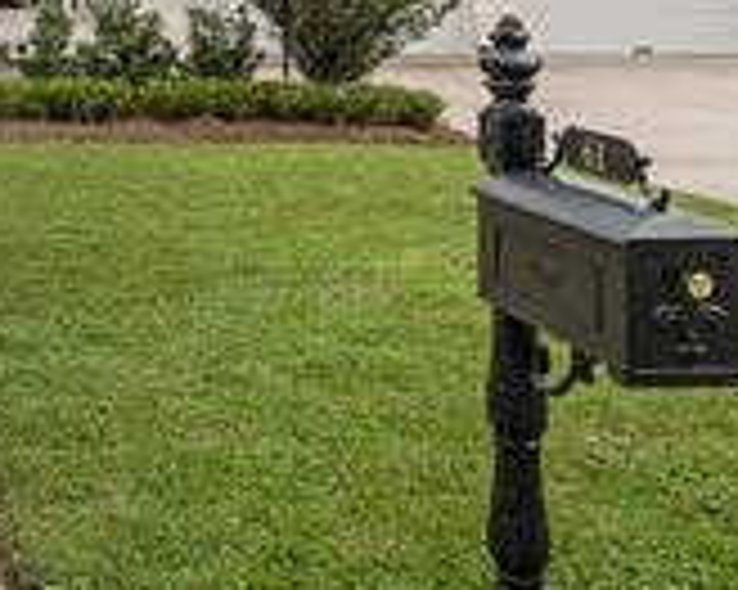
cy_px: -16
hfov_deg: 25.5
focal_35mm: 66
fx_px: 1441
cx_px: -171
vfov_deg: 22.2
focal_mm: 18
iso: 400
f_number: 5.6
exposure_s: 1/1000
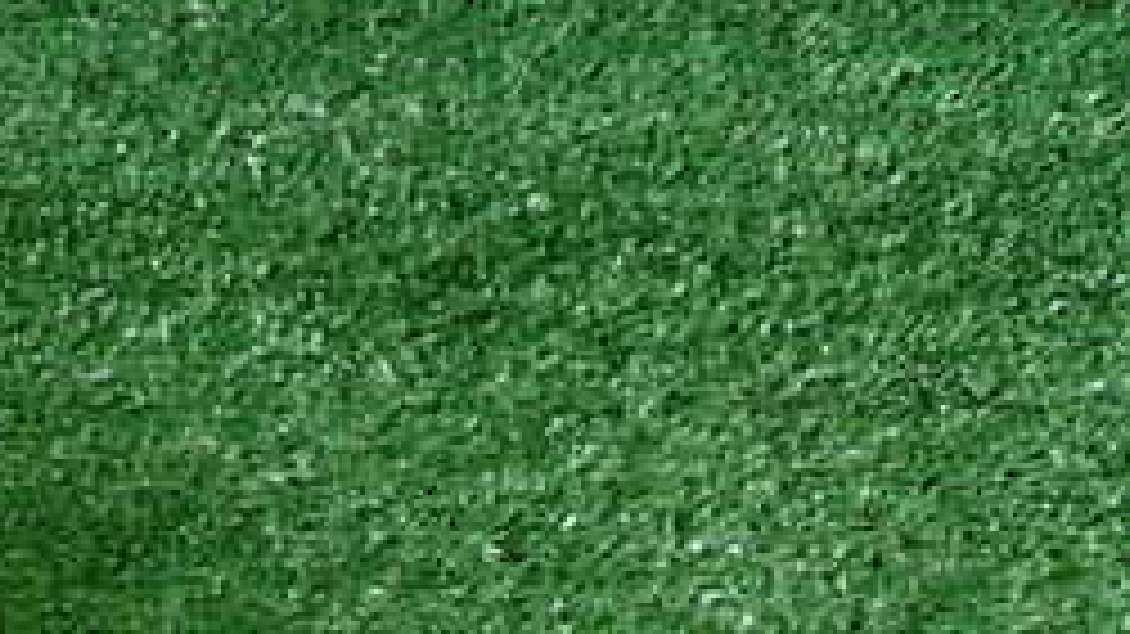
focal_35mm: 78
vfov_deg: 14.4
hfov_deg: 24.8
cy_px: 962
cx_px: -194
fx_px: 2336
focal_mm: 5.4
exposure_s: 1/30
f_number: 2.3
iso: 400
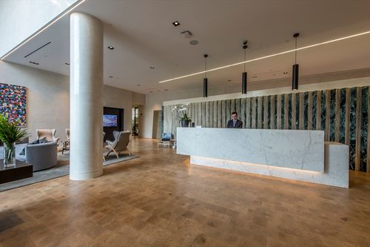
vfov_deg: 77.3
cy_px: 124
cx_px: 185
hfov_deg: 100.4
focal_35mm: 15
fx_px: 154
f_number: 16
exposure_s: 1/2.5
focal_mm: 15
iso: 80
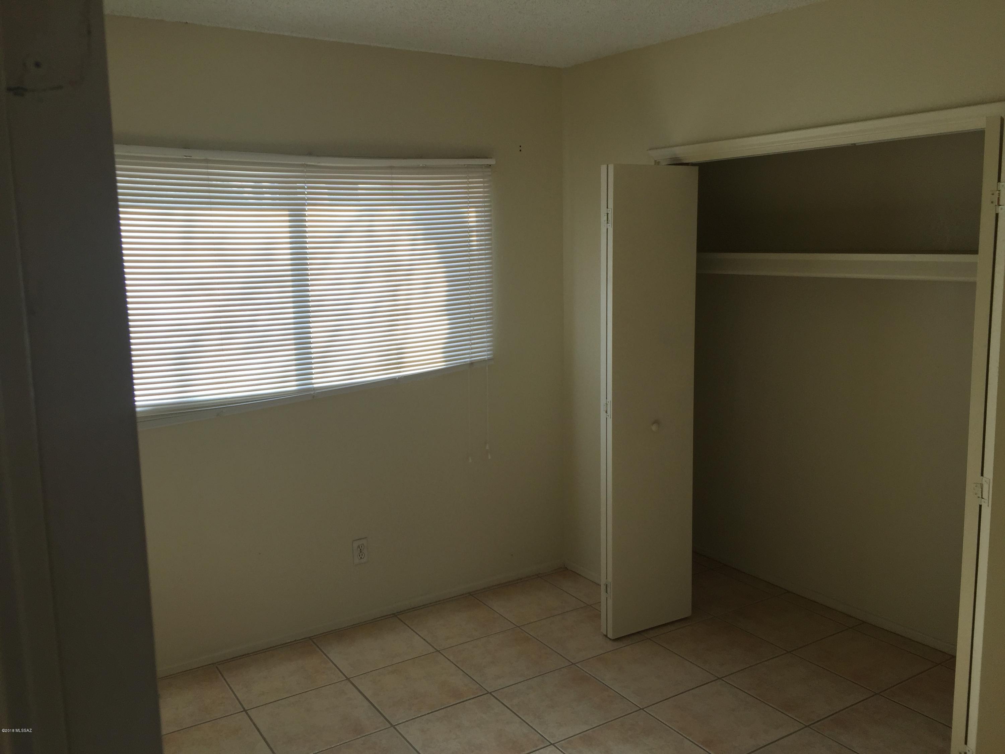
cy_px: 377
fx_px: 842
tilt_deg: -6.8
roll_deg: -1.0
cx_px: 502
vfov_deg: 48.2
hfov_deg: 61.7
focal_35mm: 29
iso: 32
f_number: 2.2
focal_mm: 4.15
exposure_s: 1/278
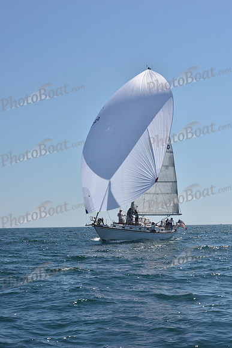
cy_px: 174
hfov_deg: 19.5
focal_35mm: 70
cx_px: 116
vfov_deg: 28.8
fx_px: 676
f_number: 13
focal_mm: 70
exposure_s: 1/800
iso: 250
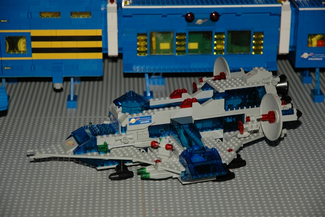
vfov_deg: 14.0
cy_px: 108
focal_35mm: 98
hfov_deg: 20.9
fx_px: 880
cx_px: 162
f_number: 4.5
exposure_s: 1/60
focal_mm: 65
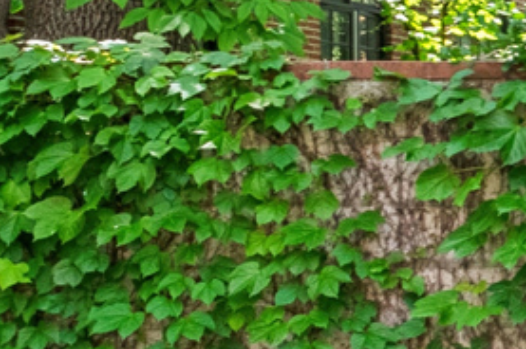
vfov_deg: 10.7
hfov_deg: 11.5
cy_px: -167
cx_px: 1487
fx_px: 1795
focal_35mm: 123
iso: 400
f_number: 8
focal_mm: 13.8
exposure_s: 1/80
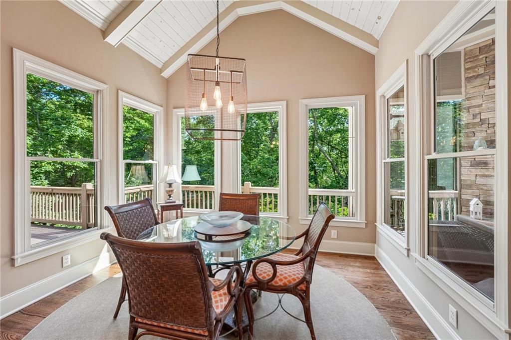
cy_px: 170
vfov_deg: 77.6
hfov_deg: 100.8
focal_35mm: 15
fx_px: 211
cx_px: 256
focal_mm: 14.9
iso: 320
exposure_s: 1/30
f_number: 8
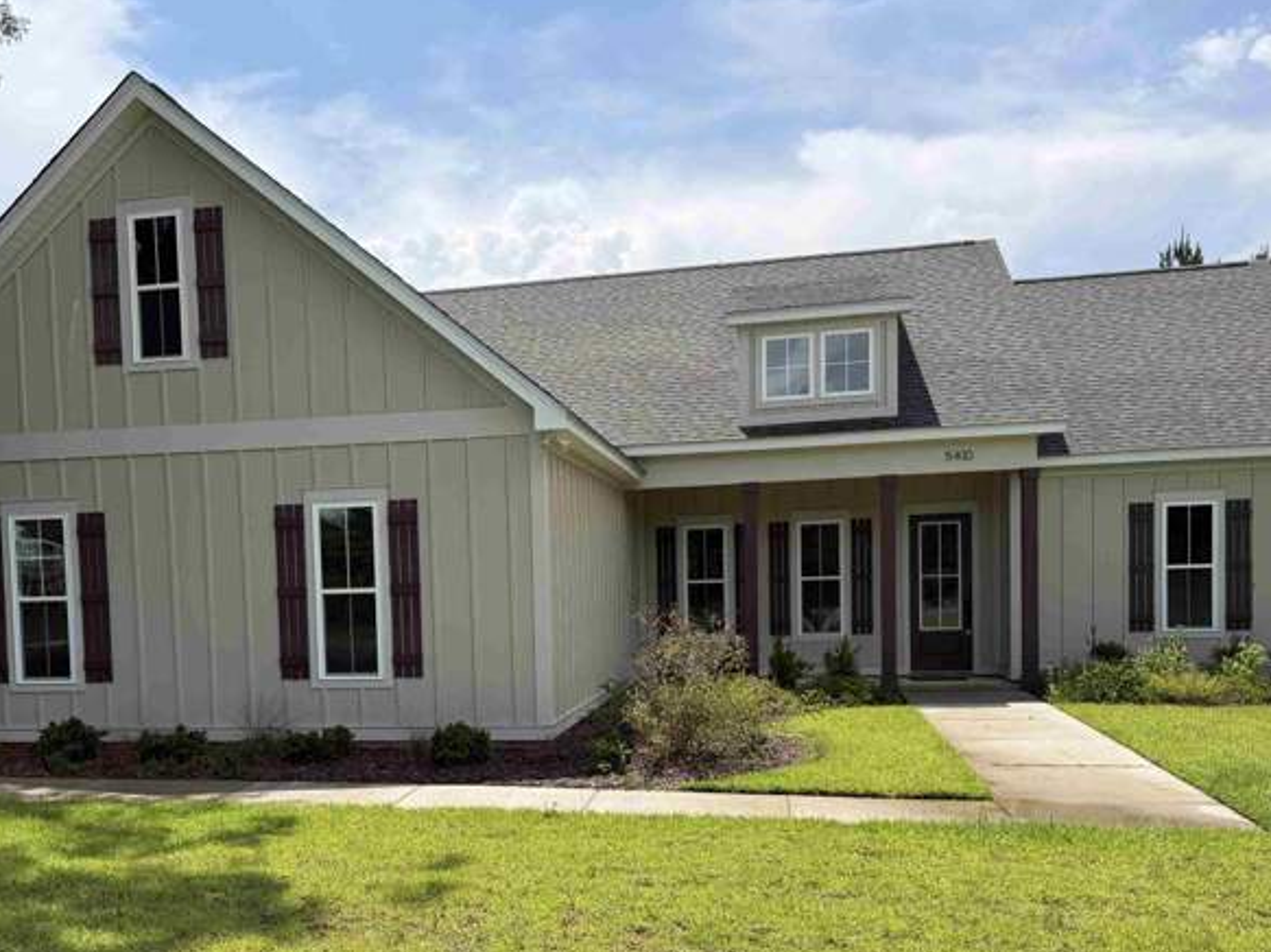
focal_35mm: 33
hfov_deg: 54.9
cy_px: 644
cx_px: 504
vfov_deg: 42.3
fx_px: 1211
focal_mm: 6.76
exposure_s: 1/5319
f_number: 1.78
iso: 80
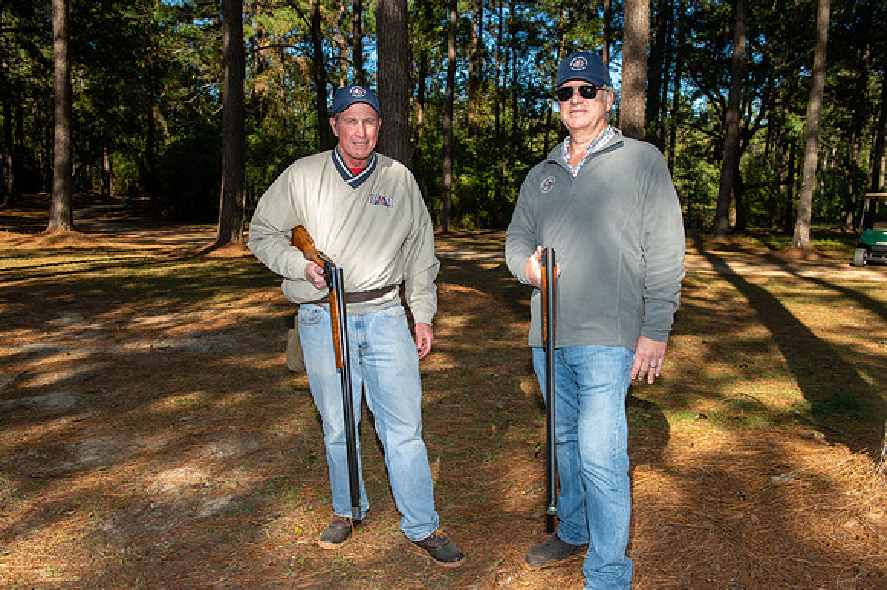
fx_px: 763
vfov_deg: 42.3
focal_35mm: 31
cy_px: 295
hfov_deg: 60.3
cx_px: 444
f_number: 5.6
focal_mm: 31
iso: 125
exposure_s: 1/200
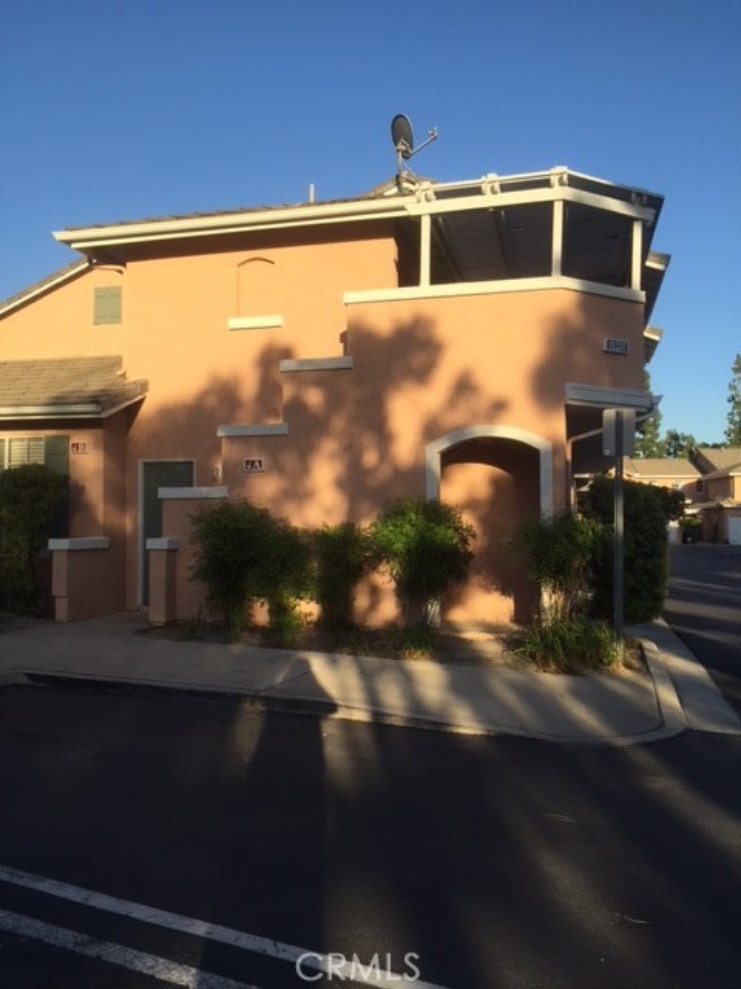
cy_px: 494
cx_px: 370
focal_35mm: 29
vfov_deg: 61.7
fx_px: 828
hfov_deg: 48.2
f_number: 2.2
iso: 32
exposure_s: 1/1041
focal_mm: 4.15
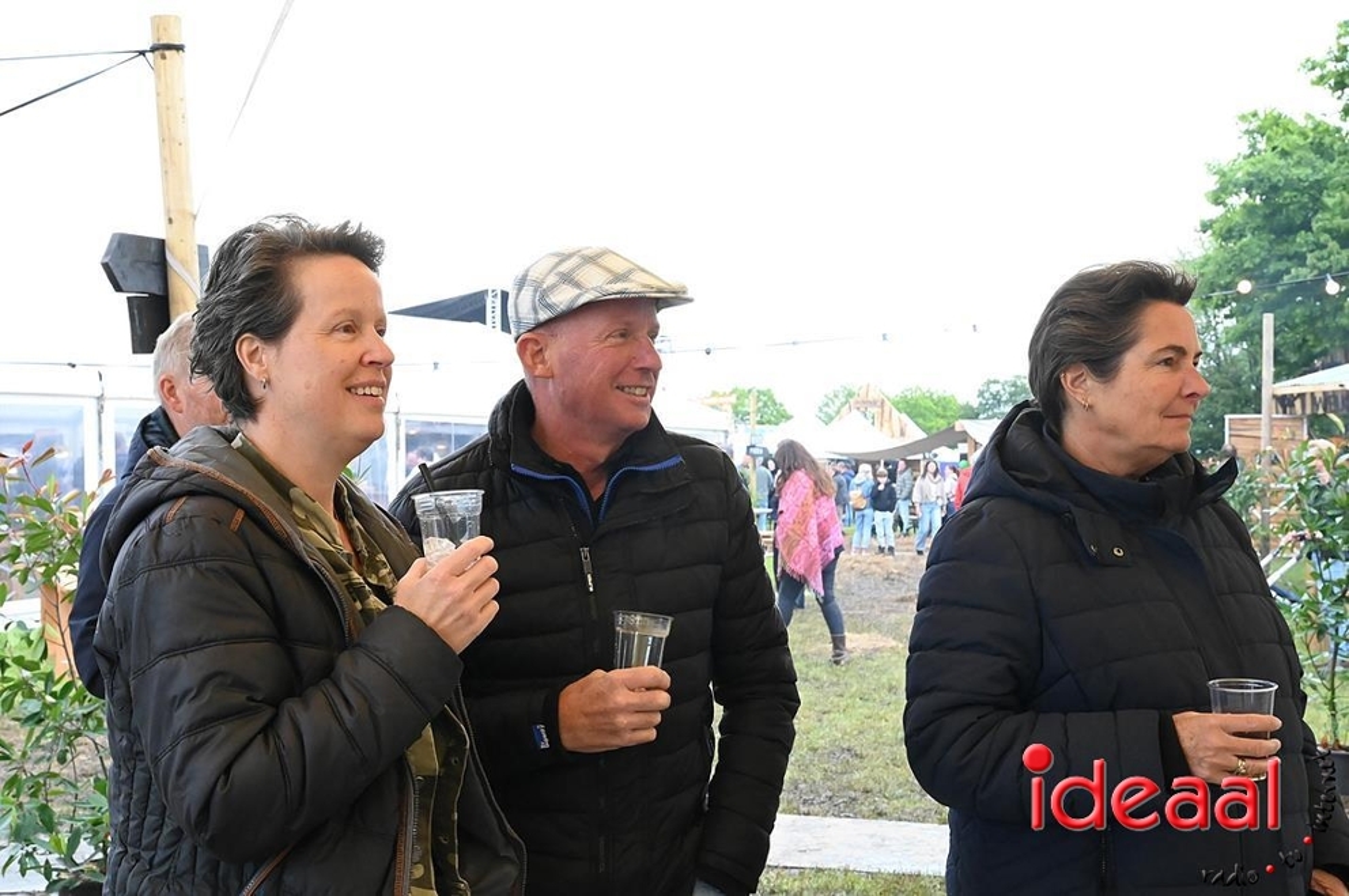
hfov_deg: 41.2
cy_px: 448
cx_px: 674
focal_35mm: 48
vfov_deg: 28.0
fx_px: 1797
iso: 12800
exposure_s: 1/640
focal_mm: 48
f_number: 13
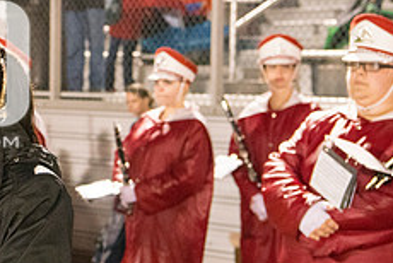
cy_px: 81
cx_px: -99
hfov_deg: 14.0
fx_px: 1541
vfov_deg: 9.7
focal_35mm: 141
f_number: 5.6
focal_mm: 56
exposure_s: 1/160
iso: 5000
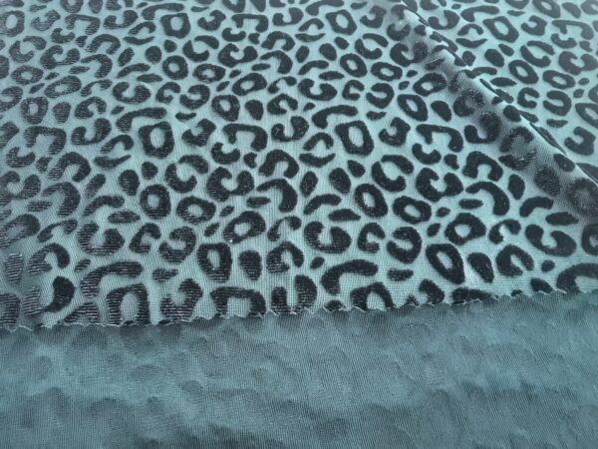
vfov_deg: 51.4
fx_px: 466
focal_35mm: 27
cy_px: 224
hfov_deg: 65.3
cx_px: 299
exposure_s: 1/20
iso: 2500
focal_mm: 1.95
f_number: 2.2
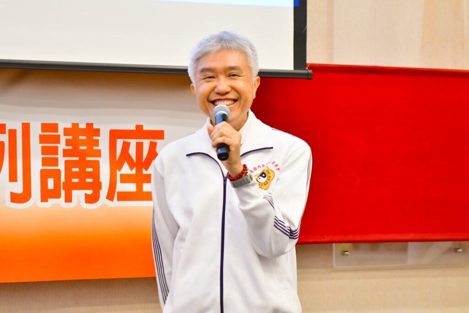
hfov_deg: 19.5
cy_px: 156
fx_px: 1368
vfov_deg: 13.0
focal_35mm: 105
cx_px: 234
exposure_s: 1/160
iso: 4000
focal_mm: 70
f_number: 3.2
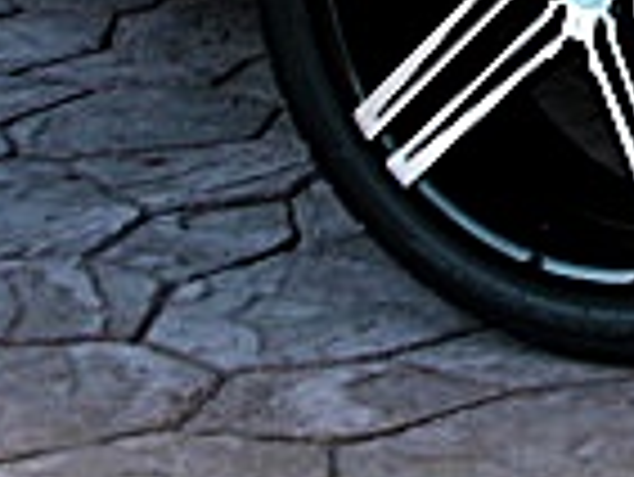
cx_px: 944
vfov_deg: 9.0
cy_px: -166
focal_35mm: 163
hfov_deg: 11.6
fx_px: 2988
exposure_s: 1/100
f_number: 2.8
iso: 100
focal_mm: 6.3
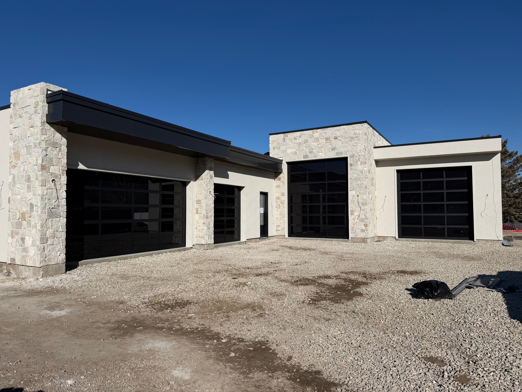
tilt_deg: +1.2
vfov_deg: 56.8
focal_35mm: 24
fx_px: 362
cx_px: 261
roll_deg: +0.1
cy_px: 196
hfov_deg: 71.6
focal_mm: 6.76
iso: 80
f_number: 1.78
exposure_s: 1/9091
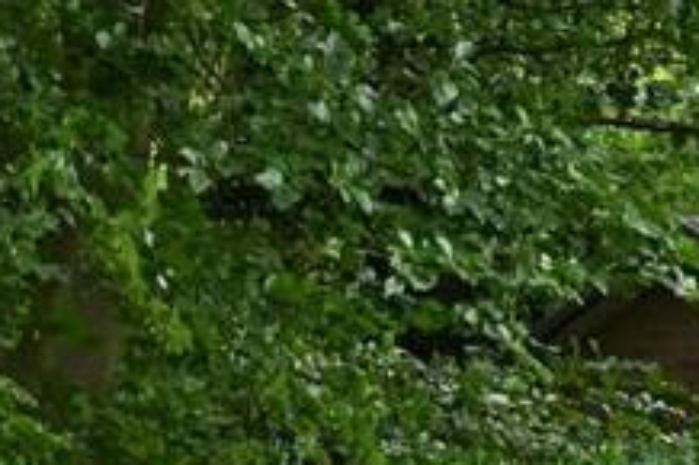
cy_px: 1053
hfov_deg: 6.4
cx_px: -138
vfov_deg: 4.2
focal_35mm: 318
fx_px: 6170
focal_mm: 70
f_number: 6.3
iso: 8000
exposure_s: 1/640
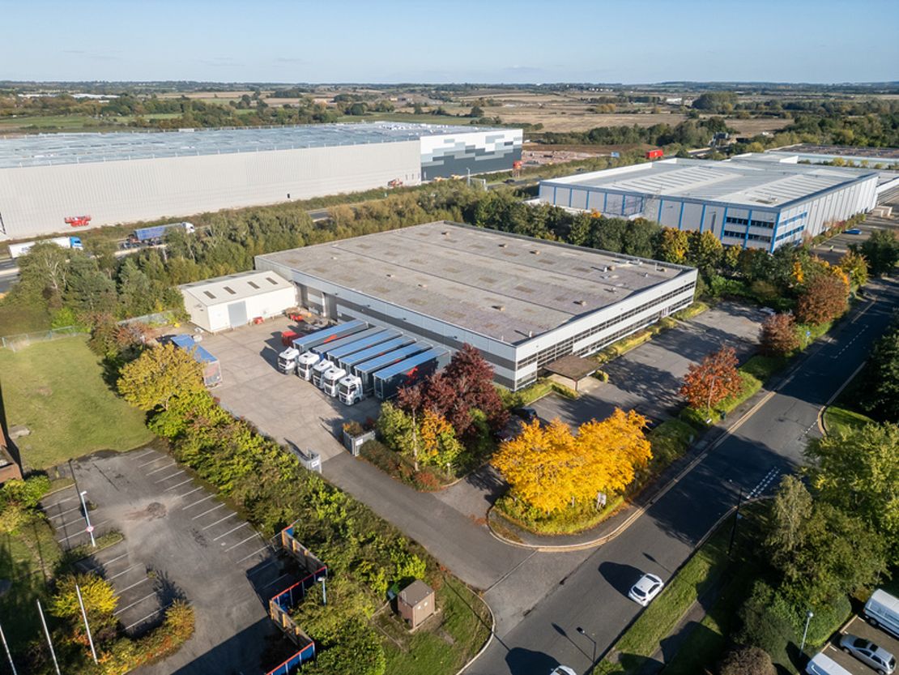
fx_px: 623
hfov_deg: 71.6
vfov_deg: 56.8
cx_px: 450
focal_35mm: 24
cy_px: 338
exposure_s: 1/2500
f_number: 1.7
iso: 150
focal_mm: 6.72
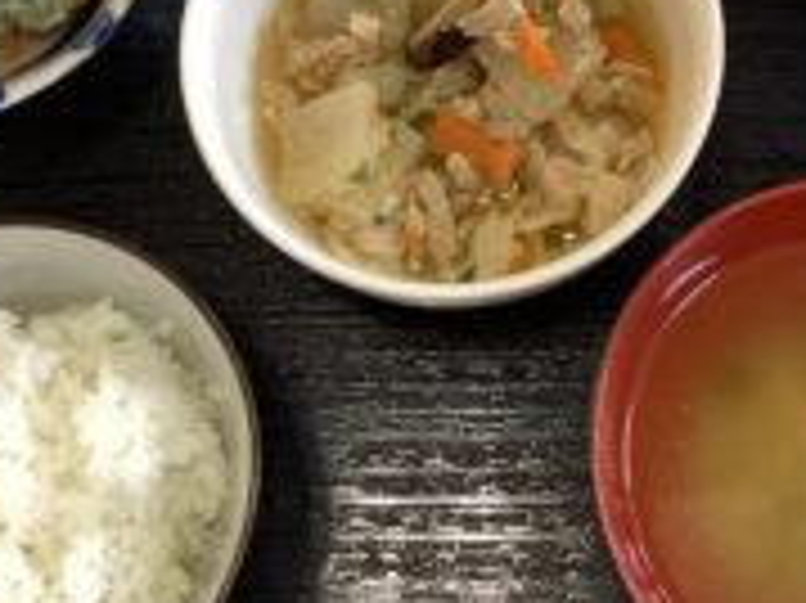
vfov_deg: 22.2
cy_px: 101
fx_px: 1512
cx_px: 489
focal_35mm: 65
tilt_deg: -70.5
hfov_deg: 29.8
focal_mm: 3.3
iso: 320
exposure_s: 1/40
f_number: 2.4
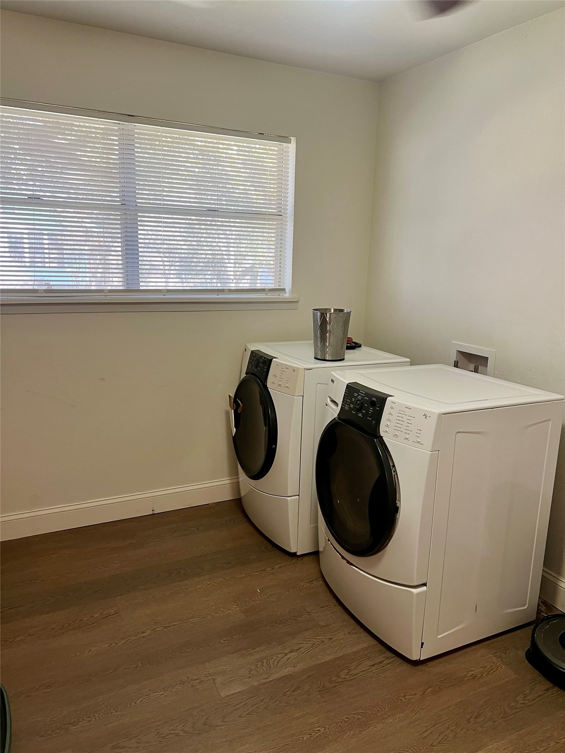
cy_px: 376
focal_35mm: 26
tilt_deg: -10.1
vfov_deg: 67.3
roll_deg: -3.1
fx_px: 566
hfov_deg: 53.1
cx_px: 282
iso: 100
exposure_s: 1/60
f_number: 1.5
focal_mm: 5.7
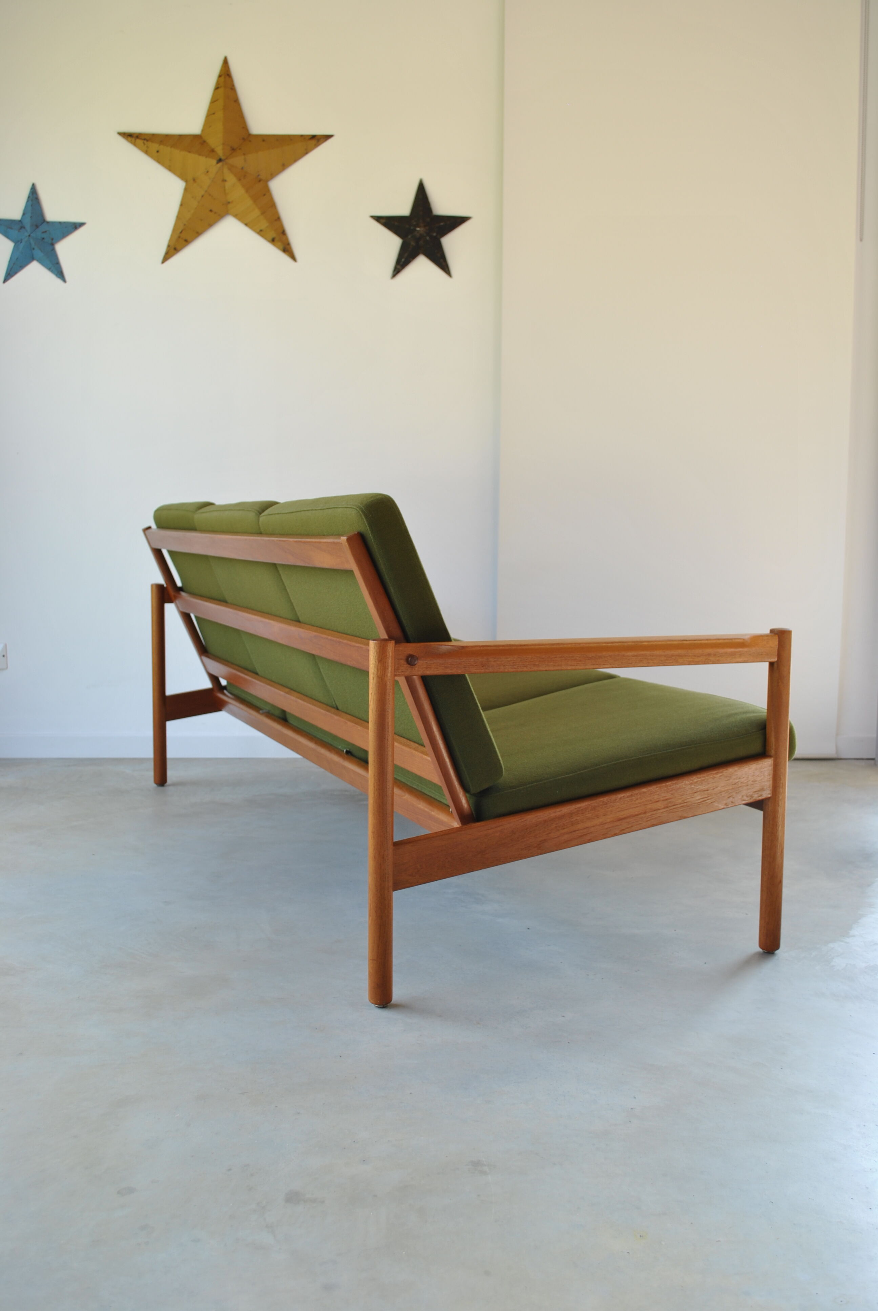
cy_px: 656
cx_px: 439
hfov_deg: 37.0
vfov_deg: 53.1
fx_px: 1313
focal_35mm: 36
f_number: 5.6
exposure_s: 1/30
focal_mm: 24
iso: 100
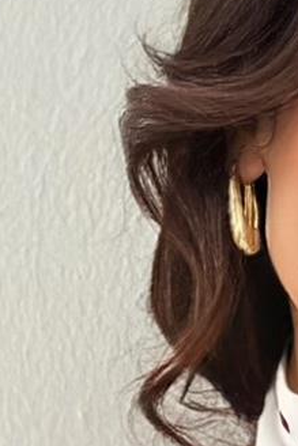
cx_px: 572
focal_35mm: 307
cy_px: 806
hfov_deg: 4.4
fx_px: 3808
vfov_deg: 6.6
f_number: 1.78
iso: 250
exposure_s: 1/60
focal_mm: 6.86
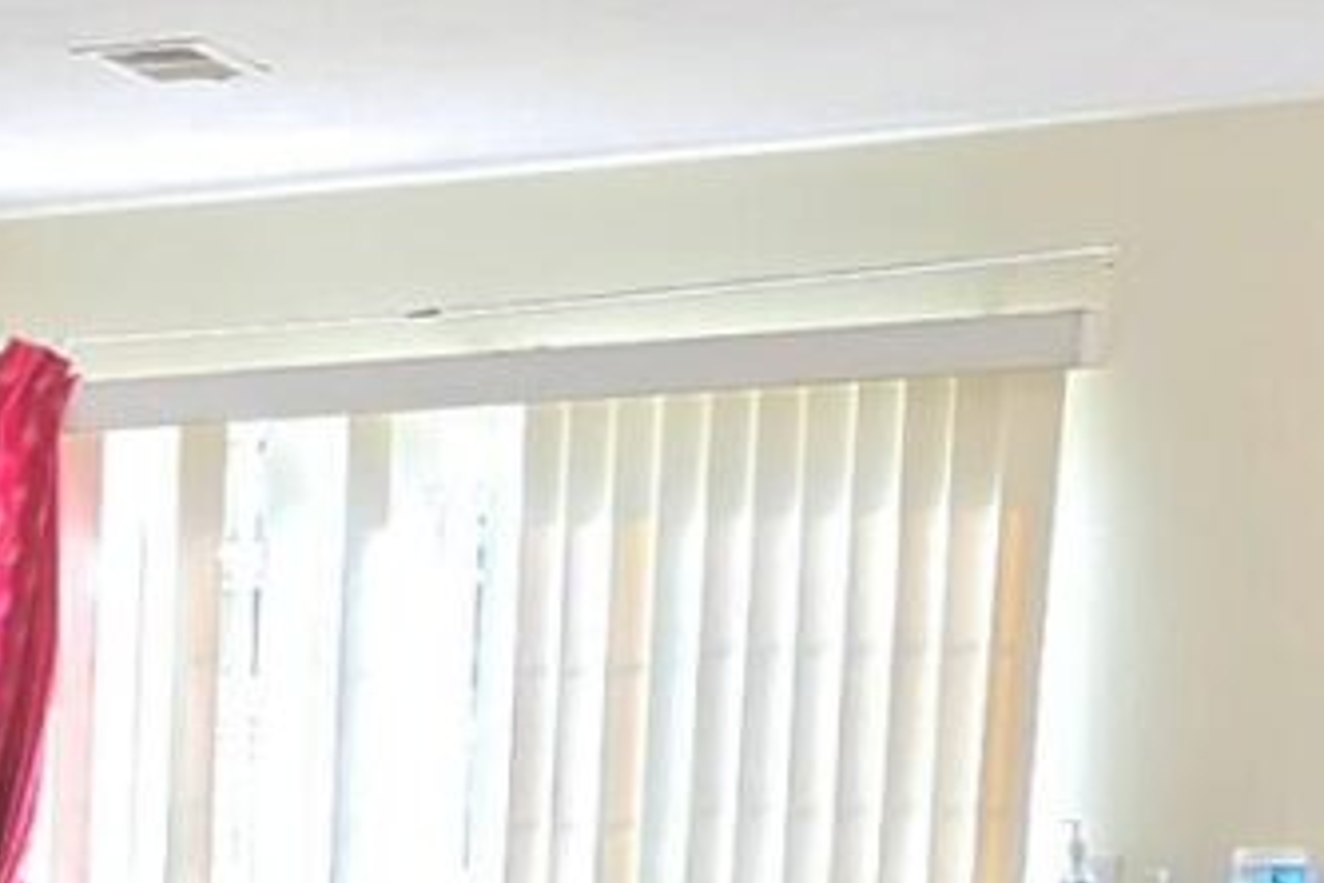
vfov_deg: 12.1
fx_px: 3825
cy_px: 1587
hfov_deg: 17.6
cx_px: -668
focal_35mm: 104
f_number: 1.9
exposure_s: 1/120
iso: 40
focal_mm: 2.2
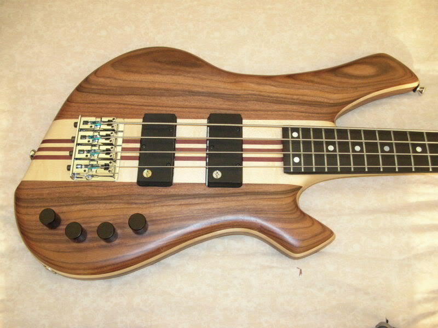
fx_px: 456
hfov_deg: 51.4
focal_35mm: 36
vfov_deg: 39.7
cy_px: 164
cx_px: 219
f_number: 2.7
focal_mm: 6
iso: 300
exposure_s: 2
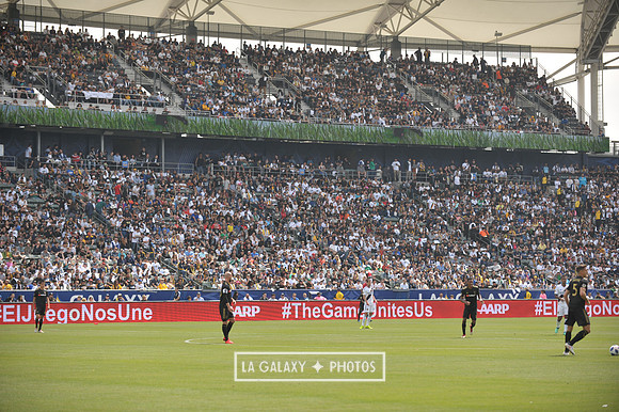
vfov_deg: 12.4
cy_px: 206
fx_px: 1890
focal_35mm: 110
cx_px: 310
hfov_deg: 18.6
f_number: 3.5
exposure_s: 1/2500
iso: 320
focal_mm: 110
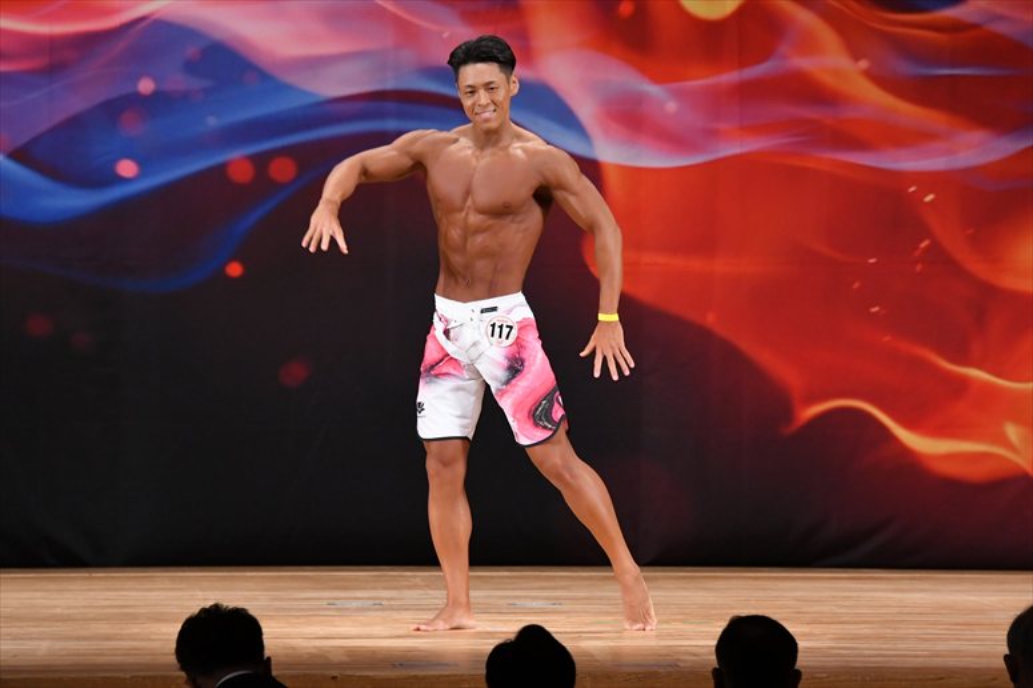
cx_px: 516
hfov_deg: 9.2
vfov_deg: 6.1
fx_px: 6453
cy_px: 344
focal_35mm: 225
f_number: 5.6
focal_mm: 150
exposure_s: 1/400
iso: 3200
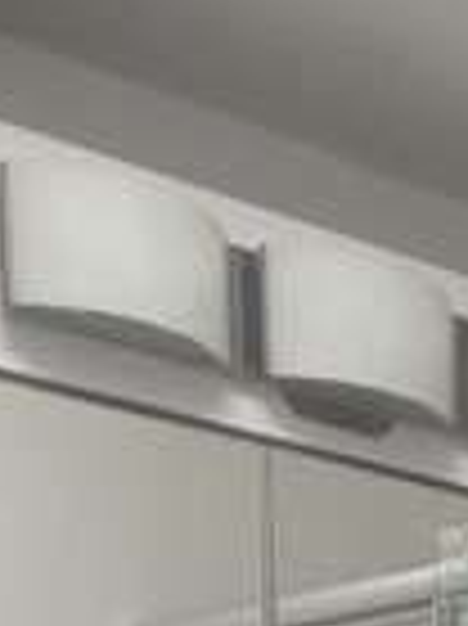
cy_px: 1484
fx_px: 2076
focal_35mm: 115
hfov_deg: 11.5
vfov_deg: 13.1
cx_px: 958
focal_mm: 5.23
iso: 200
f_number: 1.8
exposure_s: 1/120
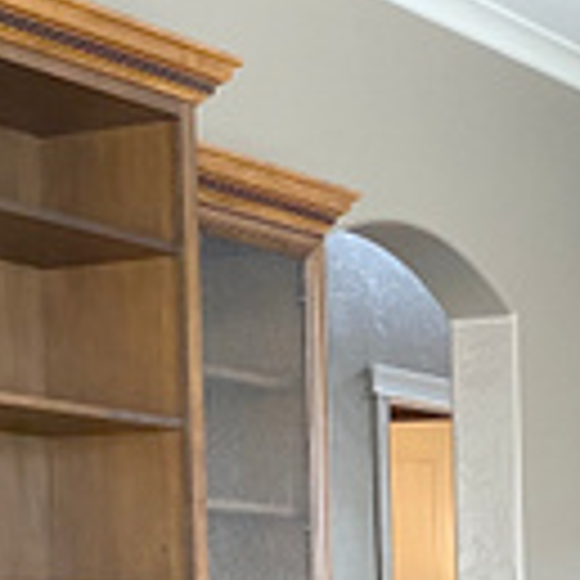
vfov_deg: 14.4
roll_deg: -0.5
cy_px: 850
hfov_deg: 14.4
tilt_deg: -4.8
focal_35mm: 114
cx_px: 818
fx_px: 2161
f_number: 1.8
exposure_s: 1/60
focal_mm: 4.25
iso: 250
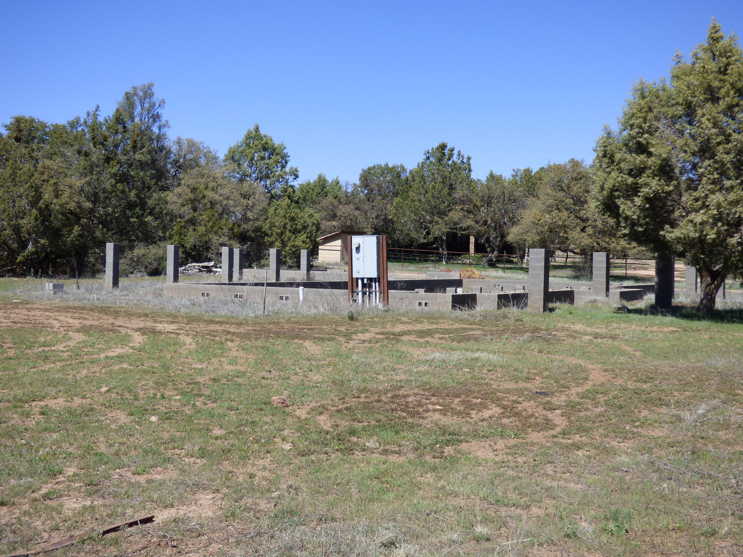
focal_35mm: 46
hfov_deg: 41.2
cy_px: 278
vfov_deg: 31.5
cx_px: 372
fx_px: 987
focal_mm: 8.24
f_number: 3.8
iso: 100
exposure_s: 1/800
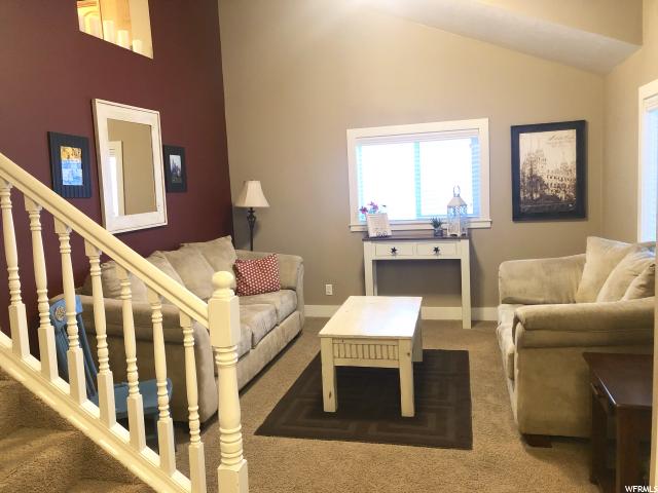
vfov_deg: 49.7
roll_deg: +1.7
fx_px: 532
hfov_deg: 63.4
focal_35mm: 28
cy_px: 246
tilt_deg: -6.6
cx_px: 329
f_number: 1.8
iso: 100
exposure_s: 1/11
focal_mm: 3.99
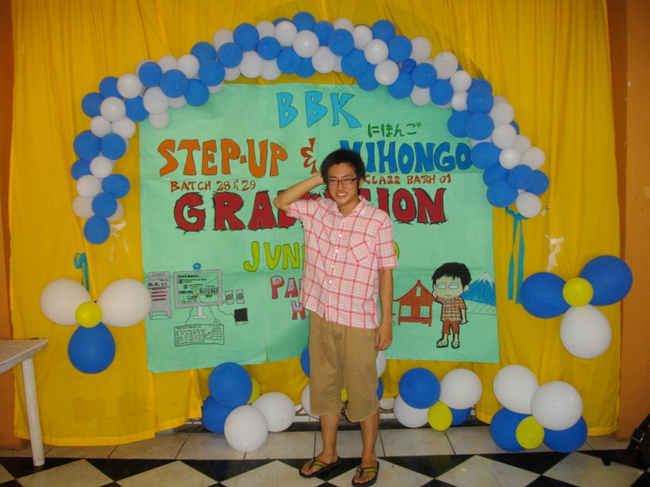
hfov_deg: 56.8
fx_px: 601
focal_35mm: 32
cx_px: 325
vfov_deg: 44.2
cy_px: 244
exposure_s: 1/50
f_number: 2.9
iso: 205
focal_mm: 5.7
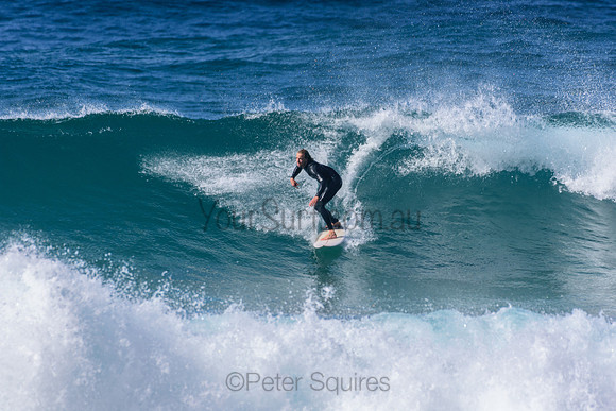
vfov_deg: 1.8
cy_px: 206
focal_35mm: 750
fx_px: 12836
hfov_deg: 2.7
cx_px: 308
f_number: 5.6
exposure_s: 1/2000
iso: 250
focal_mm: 500
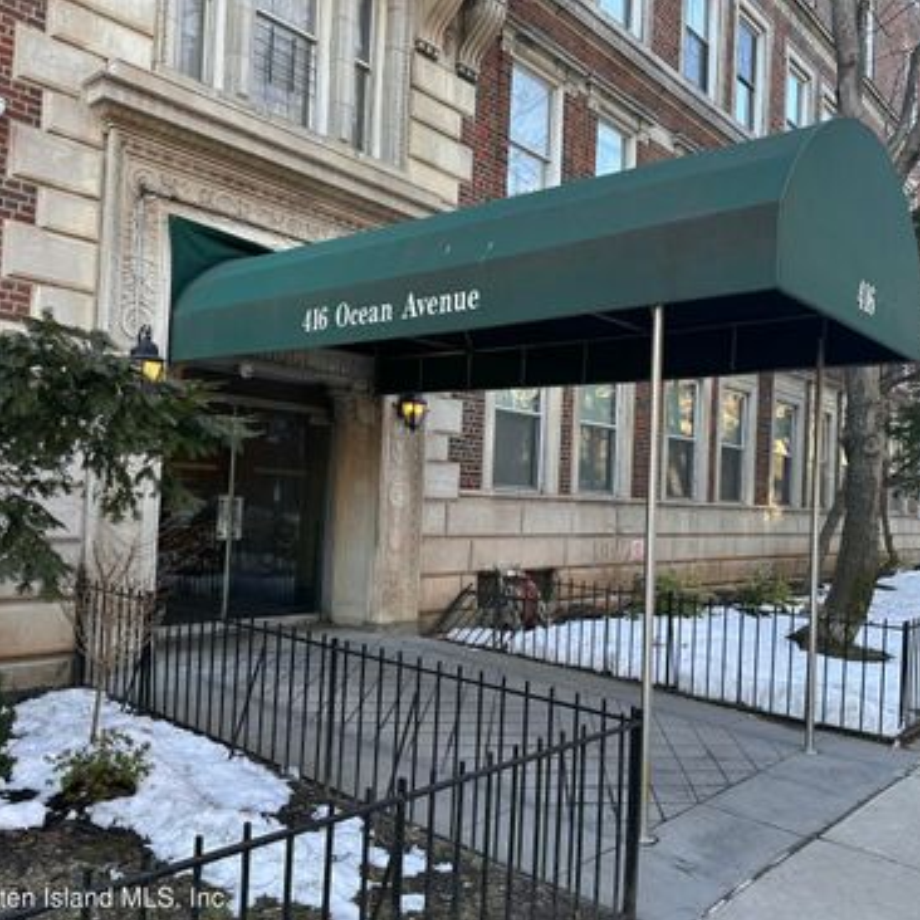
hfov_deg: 55.5
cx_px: 500
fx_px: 872
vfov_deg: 55.6
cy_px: 469
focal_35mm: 29
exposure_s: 1/121
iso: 64
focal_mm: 6.86
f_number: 1.78
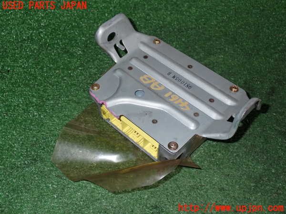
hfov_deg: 42.9
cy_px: 107
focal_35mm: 44
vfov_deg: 32.9
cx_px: 143
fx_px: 364
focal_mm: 7.84
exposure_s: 1/40
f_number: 9
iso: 250
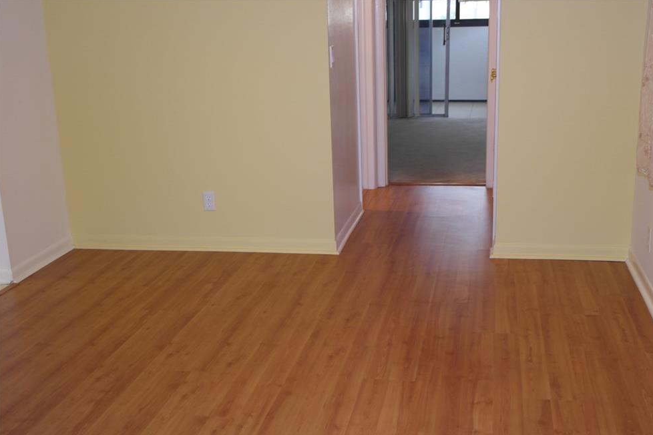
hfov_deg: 43.6
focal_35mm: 45
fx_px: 816
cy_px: 226
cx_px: 339
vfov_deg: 29.9
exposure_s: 1/50
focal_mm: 28
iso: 400
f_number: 4
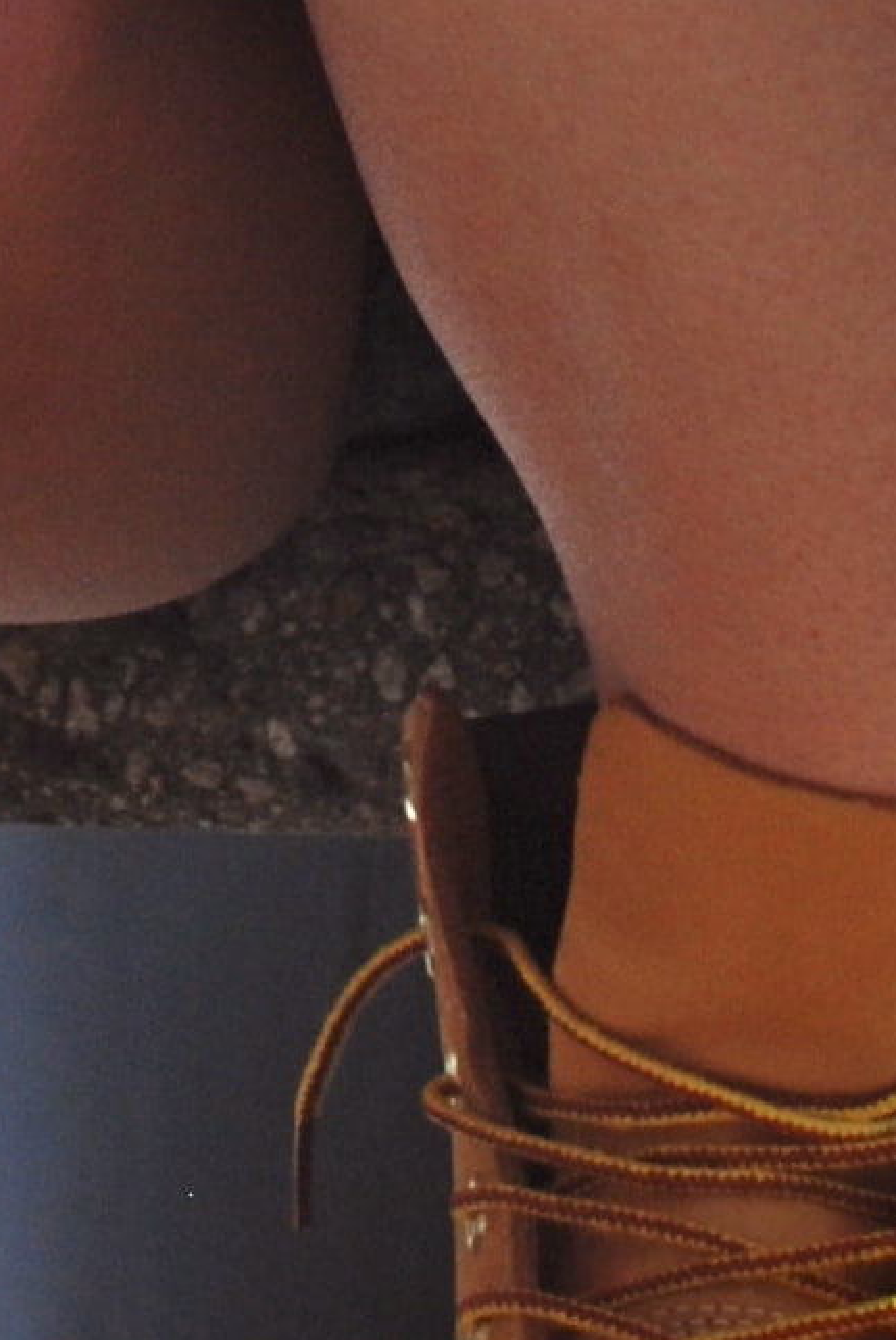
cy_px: -1436
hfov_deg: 5.1
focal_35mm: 271
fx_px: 10095
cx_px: 110
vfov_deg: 7.3
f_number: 4.8
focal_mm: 30
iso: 200
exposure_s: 1/1600
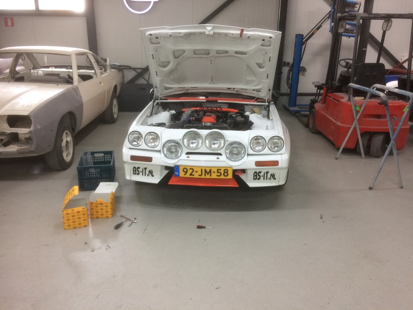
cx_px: 206
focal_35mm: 29
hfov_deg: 61.7
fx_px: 346
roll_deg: -0.1
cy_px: 155
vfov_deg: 48.2
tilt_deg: -17.3
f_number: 2.2
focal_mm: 4.15
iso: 80
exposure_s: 1/33
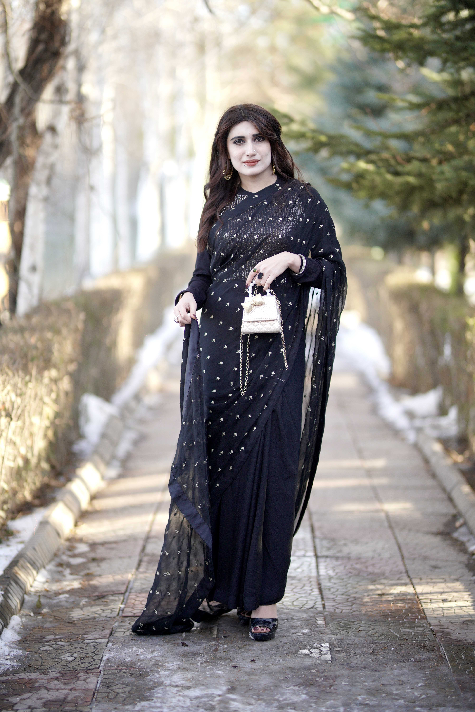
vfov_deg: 23.9
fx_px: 1682
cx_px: 238
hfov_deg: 16.1
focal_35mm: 85
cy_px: 356
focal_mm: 85
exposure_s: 1/1600
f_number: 1.4
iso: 400
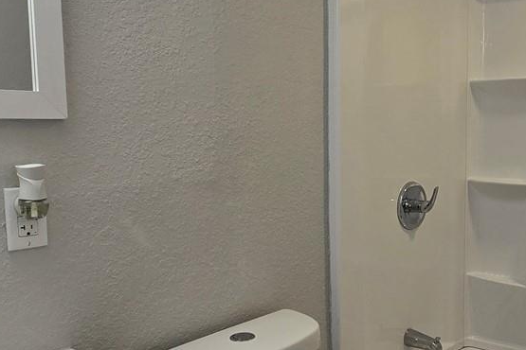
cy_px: 193
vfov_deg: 34.2
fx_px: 570
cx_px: 381
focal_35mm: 39
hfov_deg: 48.0
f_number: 2.2
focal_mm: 2.2
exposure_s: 1/120
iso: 64
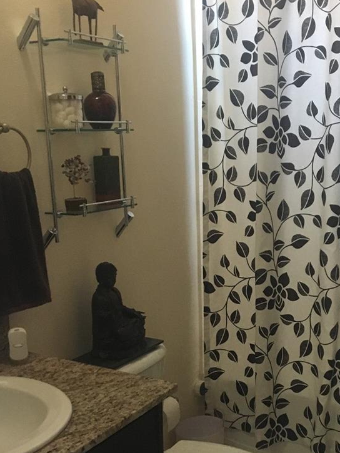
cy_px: 290
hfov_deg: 30.1
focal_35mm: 48
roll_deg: +0.4
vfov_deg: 39.3
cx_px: 219
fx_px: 628
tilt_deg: -13.6
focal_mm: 4.15
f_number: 2.2
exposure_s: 1/30
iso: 200
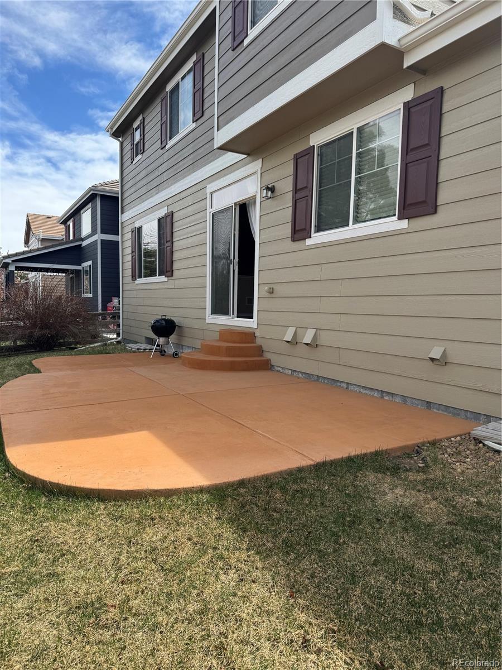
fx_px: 464
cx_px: 251
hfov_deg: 56.8
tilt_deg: -3.7
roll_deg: -1.0
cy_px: 335
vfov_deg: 71.6
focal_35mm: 24
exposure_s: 1/2105
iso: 80
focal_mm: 6.76
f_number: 1.78
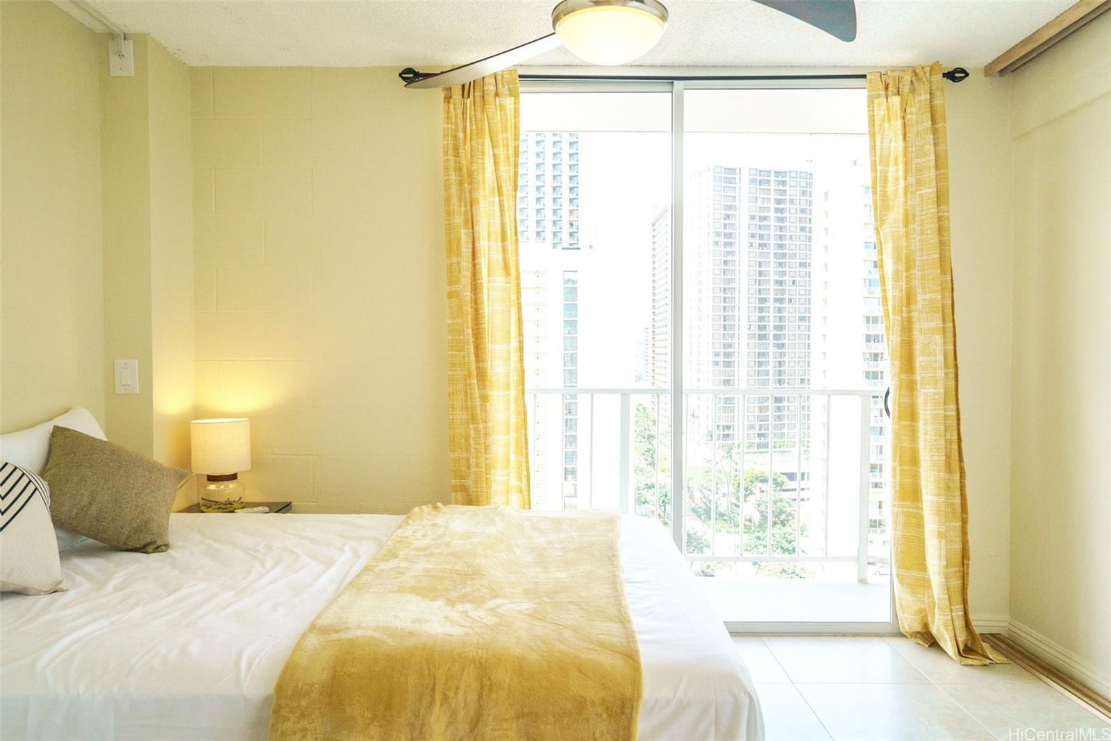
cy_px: 370
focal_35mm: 25
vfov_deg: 51.3
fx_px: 772
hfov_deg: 71.5
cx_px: 556
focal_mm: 25
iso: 800
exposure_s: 1/320
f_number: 7.1
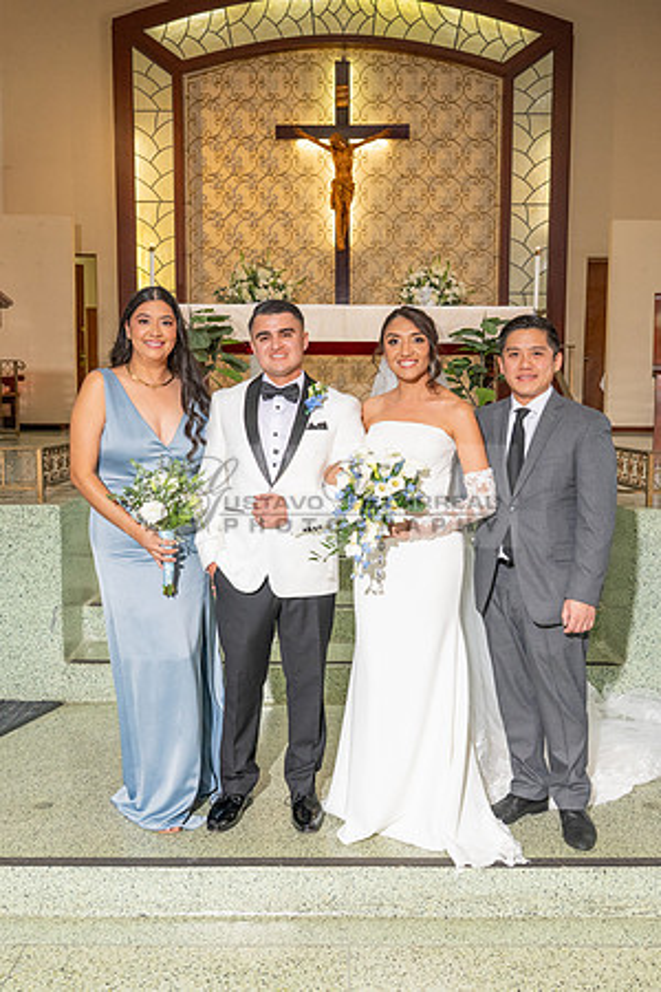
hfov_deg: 36.9
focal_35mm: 36
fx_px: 991
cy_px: 496
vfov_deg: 53.1
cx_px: 343
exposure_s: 1/200
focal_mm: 24
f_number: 4
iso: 800
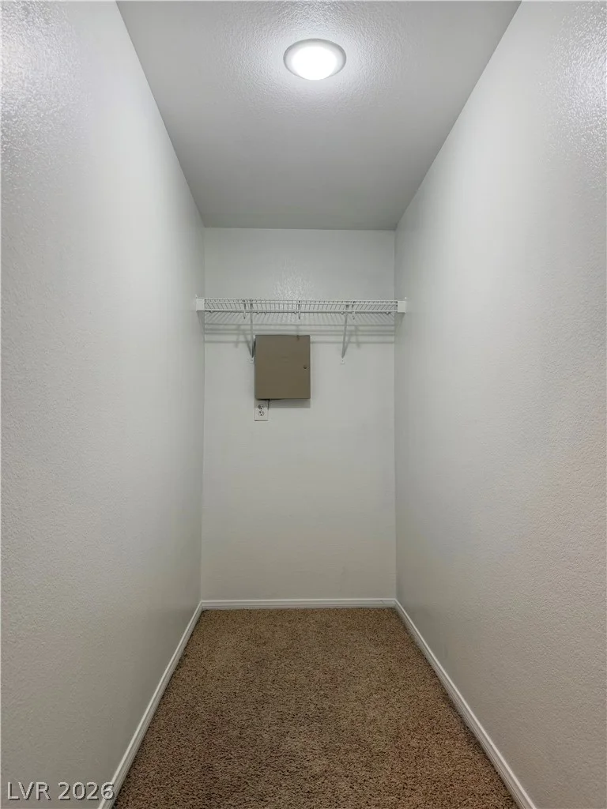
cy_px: 404
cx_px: 304
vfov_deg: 71.6
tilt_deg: +2.4
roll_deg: +0.7
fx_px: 561
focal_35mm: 24
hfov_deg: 56.8
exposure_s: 1/60
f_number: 1.78
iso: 160
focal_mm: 6.76
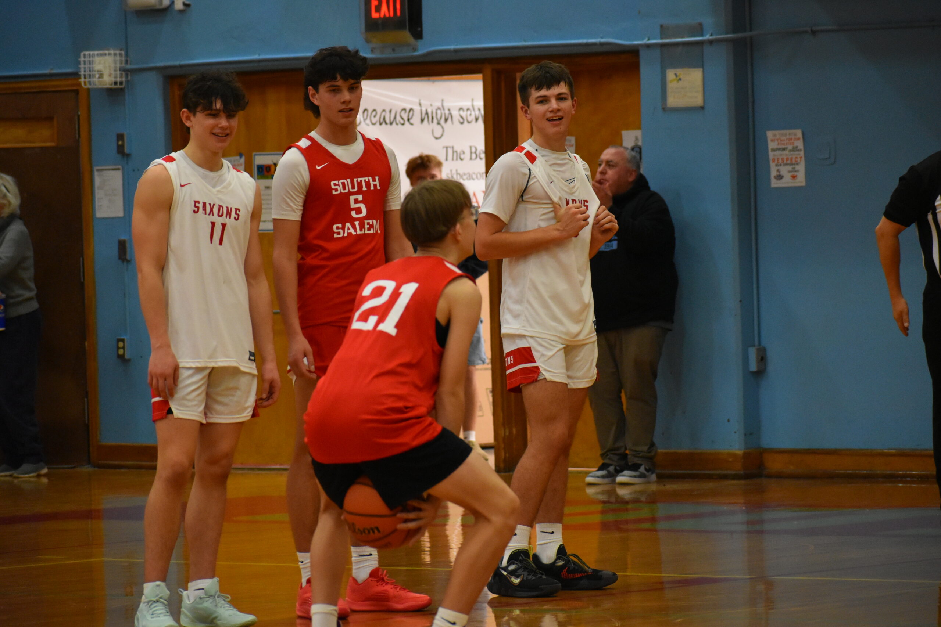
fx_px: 5293
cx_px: 470
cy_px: 314
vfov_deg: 6.8
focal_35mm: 202
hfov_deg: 10.2
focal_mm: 135
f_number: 4.8
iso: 3200
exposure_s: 1/160
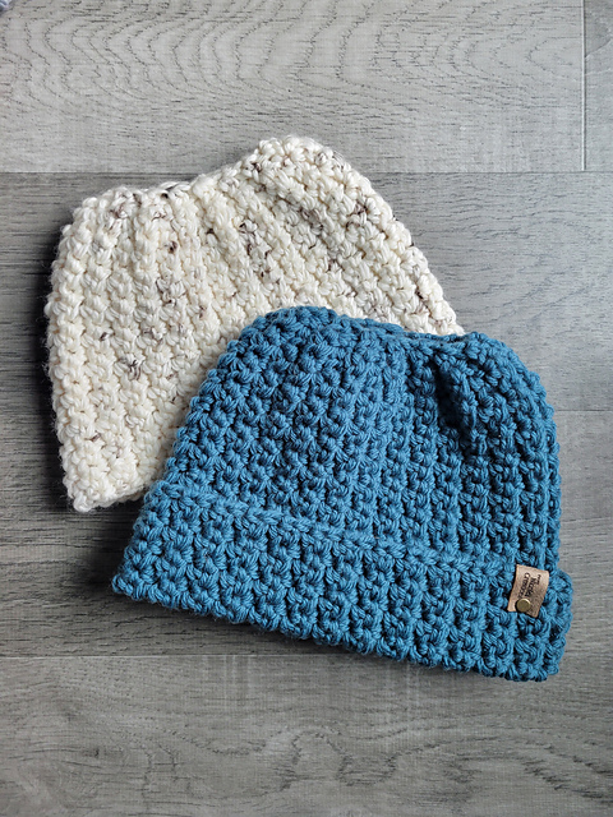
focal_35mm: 26
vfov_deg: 67.3
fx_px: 614
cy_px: 408
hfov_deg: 53.1
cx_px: 306
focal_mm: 5.4
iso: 200
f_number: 1.8
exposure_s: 1/60
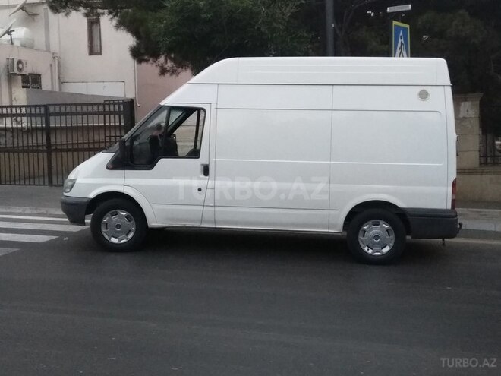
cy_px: 188
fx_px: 304
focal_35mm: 21
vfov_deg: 63.4
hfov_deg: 79.0
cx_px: 250
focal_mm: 3.57
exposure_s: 1/100
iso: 560
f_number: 2
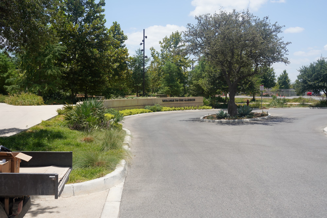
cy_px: 109
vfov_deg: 34.2
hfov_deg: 49.5
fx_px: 354
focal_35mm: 39
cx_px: 164
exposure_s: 1/100
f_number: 14
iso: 100
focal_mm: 39
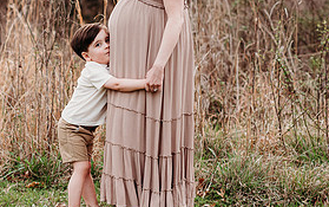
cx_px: 62
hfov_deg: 11.6
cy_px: 35
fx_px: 1616
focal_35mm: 180
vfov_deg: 7.3
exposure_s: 1/400
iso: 200
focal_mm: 85
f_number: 2.5
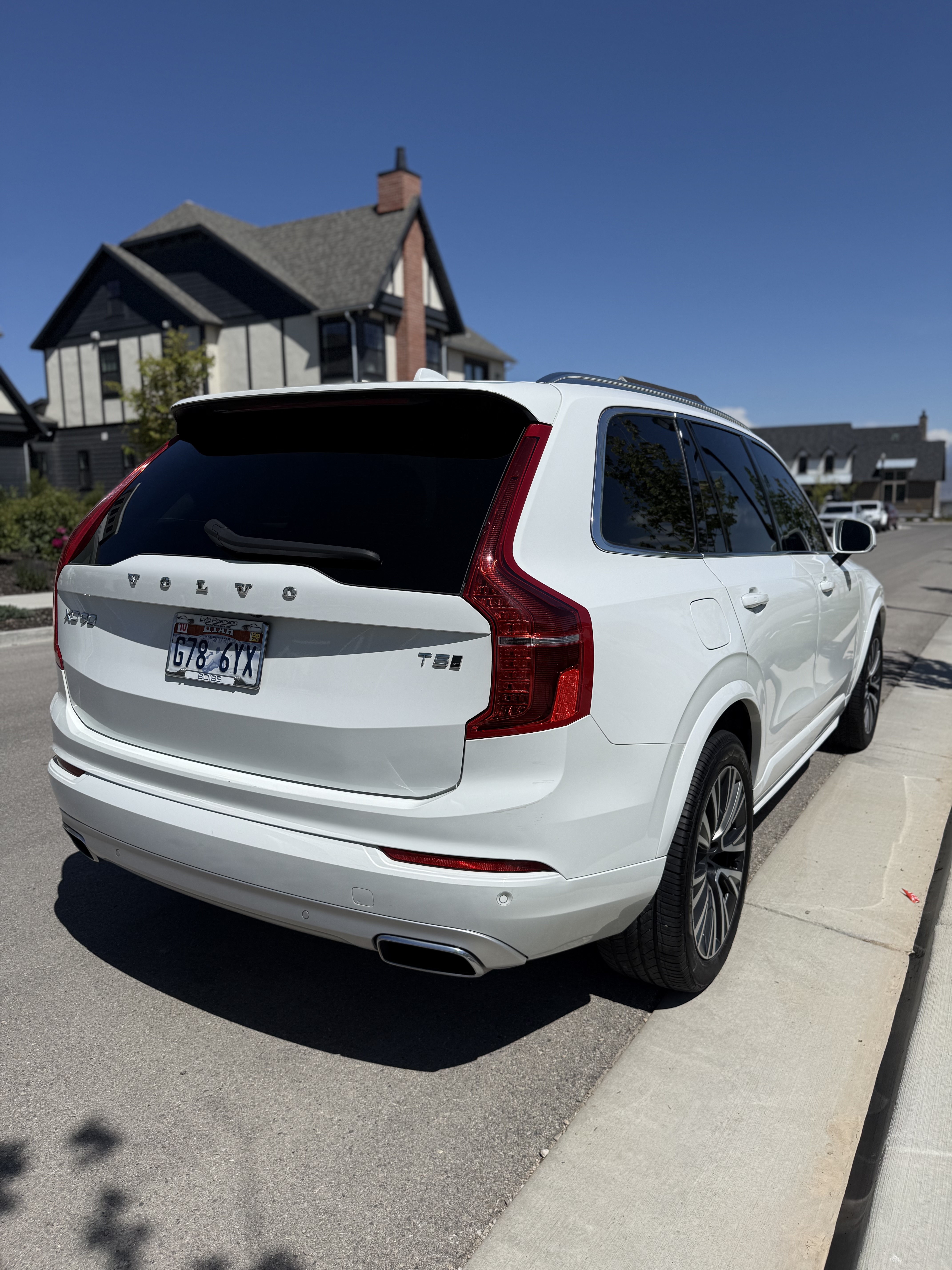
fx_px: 880
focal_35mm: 24
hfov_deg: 56.8
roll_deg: +0.6
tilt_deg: -7.5
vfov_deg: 71.6
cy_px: 635
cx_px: 476
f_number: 1.78
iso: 80
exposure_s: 1/11905
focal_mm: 6.76
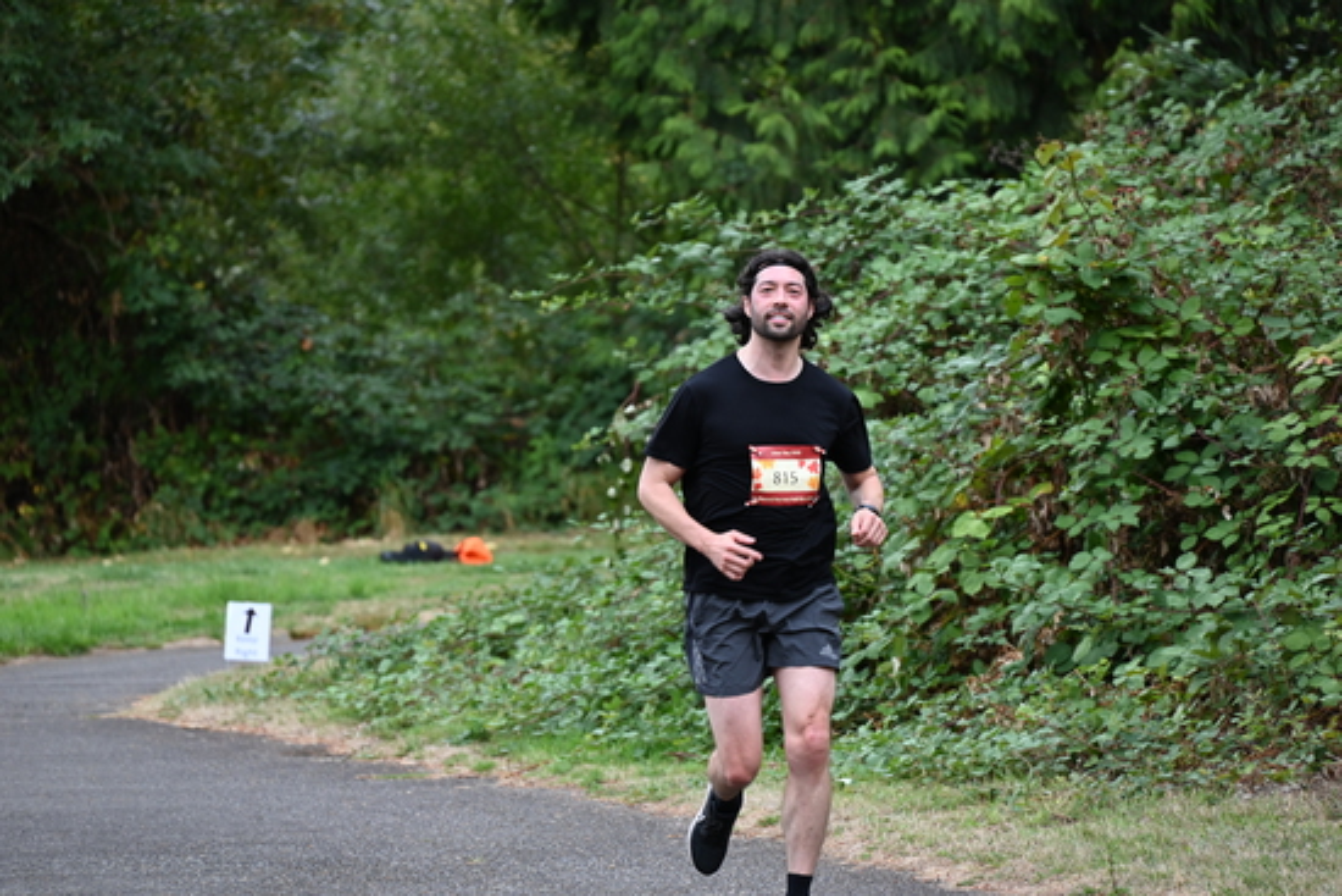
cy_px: 448
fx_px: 7457
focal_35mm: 200
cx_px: 671
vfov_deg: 6.9
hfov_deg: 10.3
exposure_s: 1/250
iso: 560
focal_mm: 200
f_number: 6.3
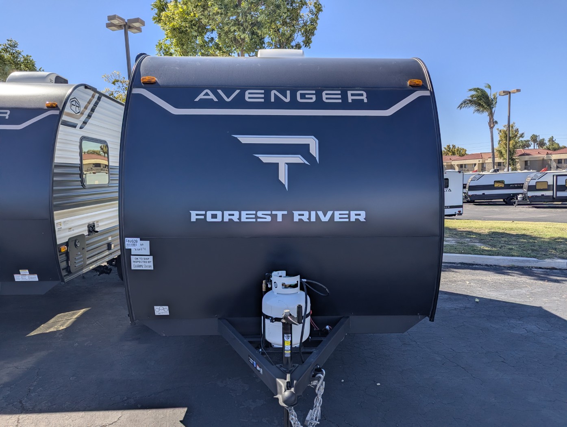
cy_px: 214
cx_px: 284
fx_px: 394
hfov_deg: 71.5
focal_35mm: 24
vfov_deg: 56.9
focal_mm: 6.81
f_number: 1.85
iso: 44
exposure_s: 1/1887
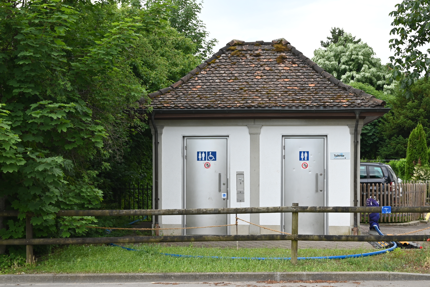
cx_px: 234
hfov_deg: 40.3
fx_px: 586
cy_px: 165
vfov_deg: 27.5
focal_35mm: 49
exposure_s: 1/250
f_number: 5.6
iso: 180
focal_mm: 34
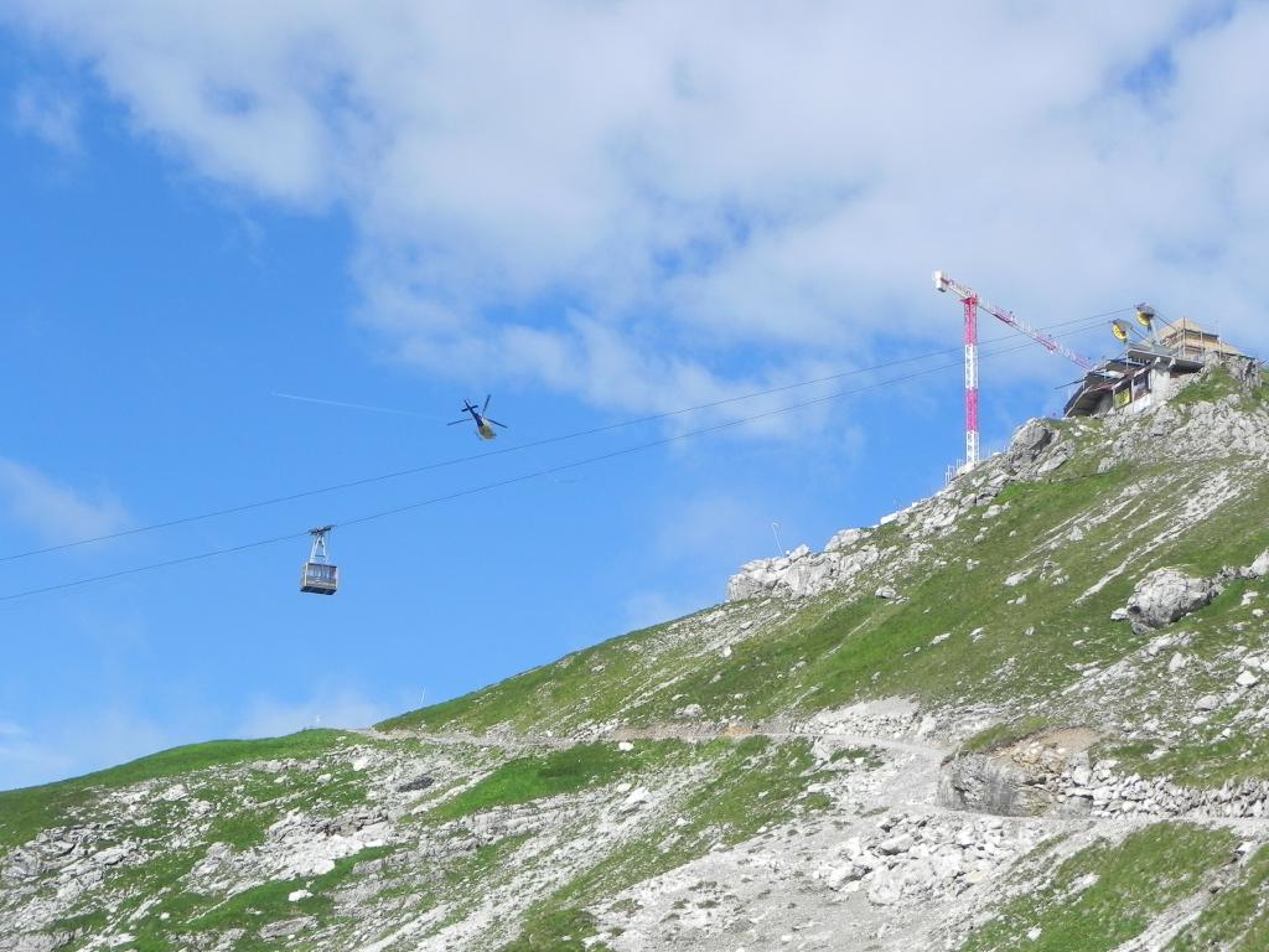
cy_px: 476
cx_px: 634
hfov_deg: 29.4
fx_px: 2420
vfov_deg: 22.3
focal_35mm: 66
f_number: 5.6
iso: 160
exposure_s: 1/565
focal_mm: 11.8
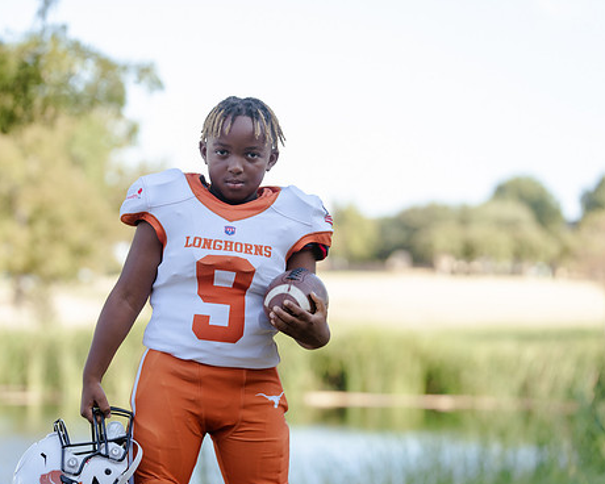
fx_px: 2310
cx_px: 237
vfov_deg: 12.0
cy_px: 253
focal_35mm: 129
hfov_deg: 14.9
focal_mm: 109
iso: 160
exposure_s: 1/320
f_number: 3.2
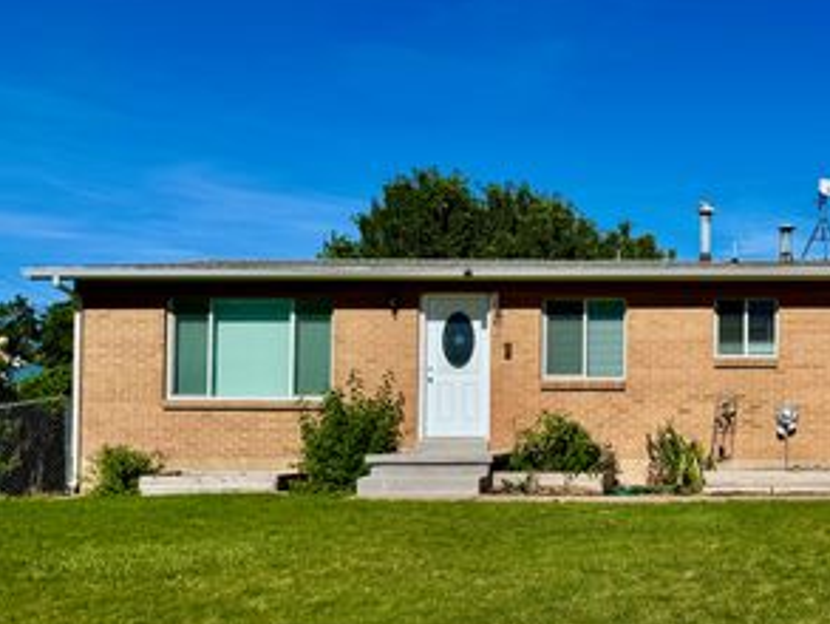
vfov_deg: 35.0
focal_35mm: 41
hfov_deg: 42.9
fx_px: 983
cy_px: 376
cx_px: 705
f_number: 1.78
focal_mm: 6.76
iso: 80
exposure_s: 1/9009
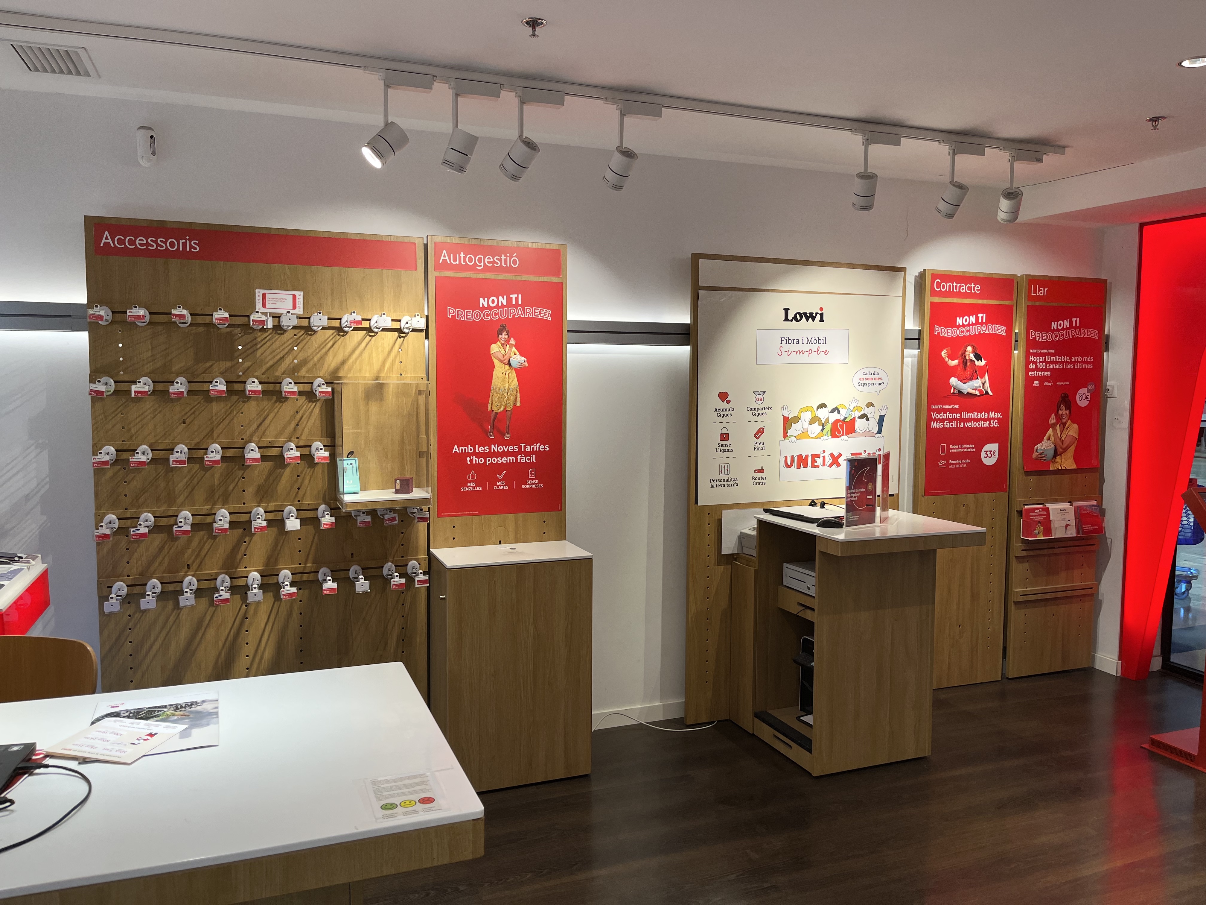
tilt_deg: -4.9
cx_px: 603
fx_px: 906
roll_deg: -0.9
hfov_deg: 67.3
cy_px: 452
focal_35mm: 26
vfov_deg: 53.1
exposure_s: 1/100
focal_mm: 5.1
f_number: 1.6
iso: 40
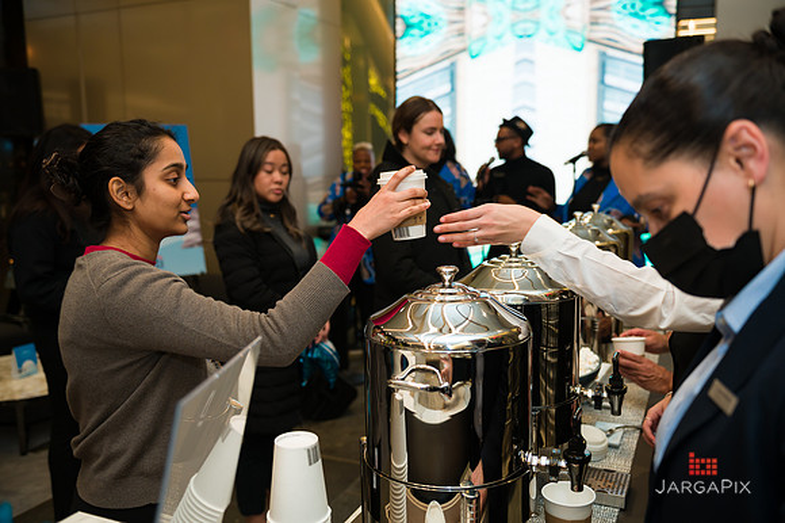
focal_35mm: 32
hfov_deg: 58.7
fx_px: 697
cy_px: 262
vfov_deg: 41.1
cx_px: 392
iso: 400
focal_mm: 32
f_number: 4
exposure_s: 1/200
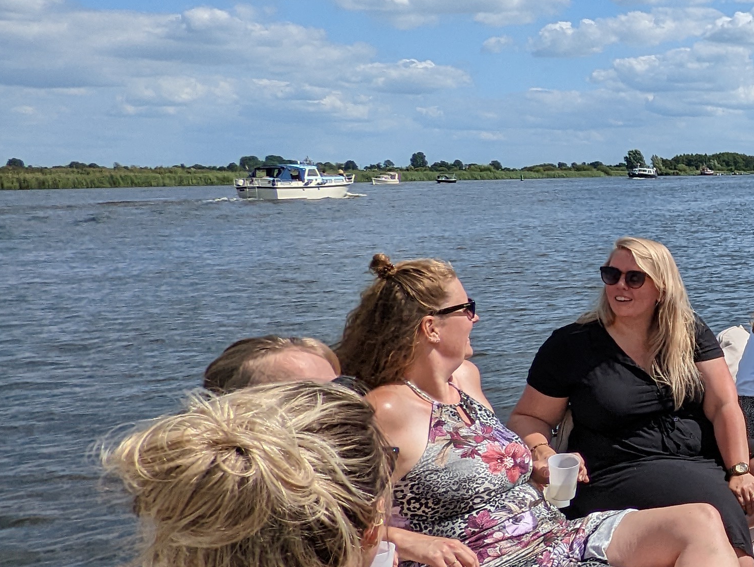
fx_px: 960
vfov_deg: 32.9
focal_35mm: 44
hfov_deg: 31.7
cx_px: 1002
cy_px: 316
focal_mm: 2.35
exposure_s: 1/2513
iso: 46
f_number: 2.2
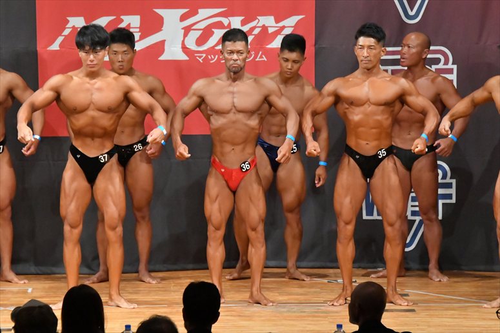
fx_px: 3748
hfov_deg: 7.6
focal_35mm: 270
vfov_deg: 5.1
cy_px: 166
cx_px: 250
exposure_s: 1/400
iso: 12800
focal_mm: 180
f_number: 5.6
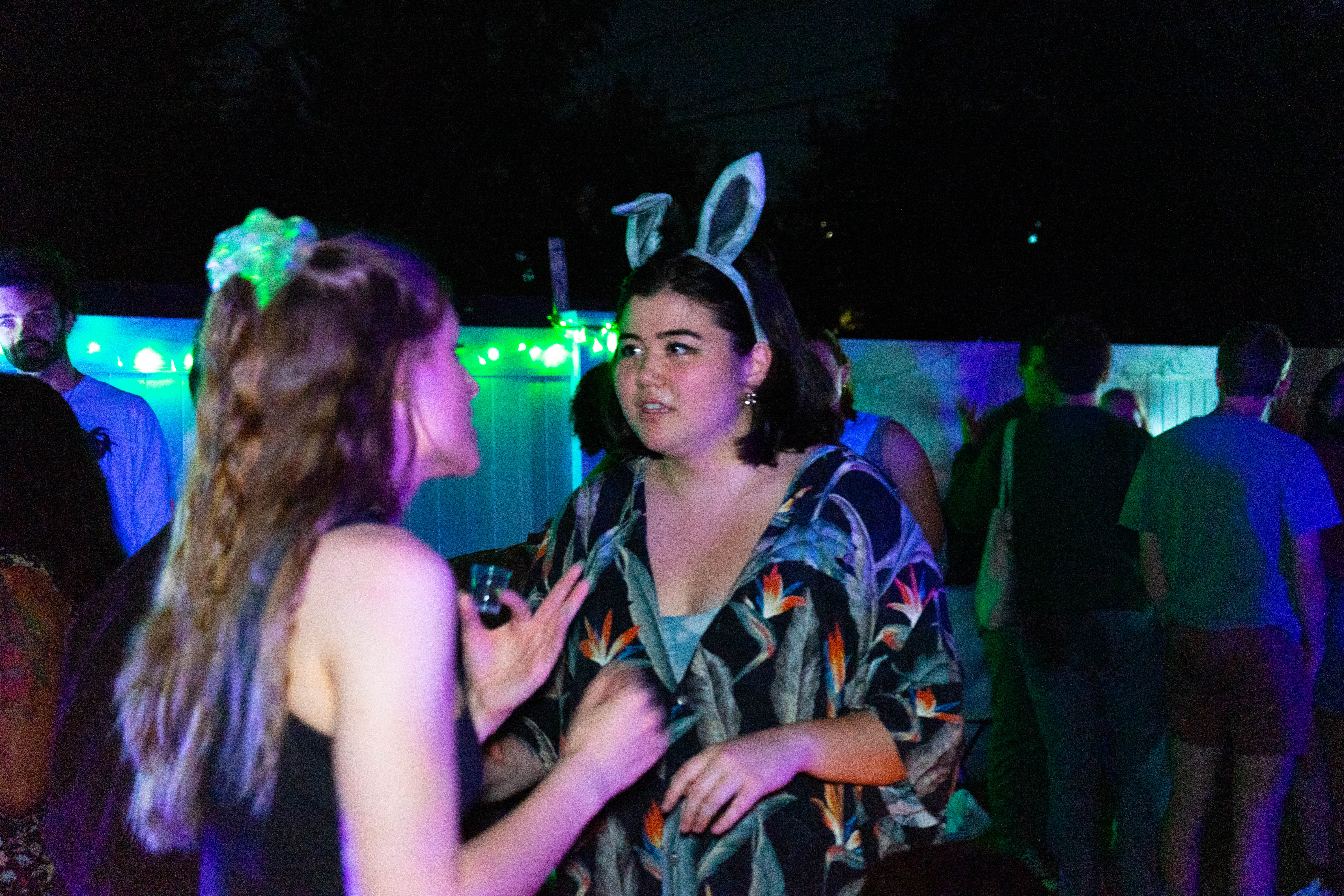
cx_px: 672
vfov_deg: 31.2
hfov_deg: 45.4
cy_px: 448
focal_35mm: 43
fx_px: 1605
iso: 2000
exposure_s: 1/25
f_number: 4.5
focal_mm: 43
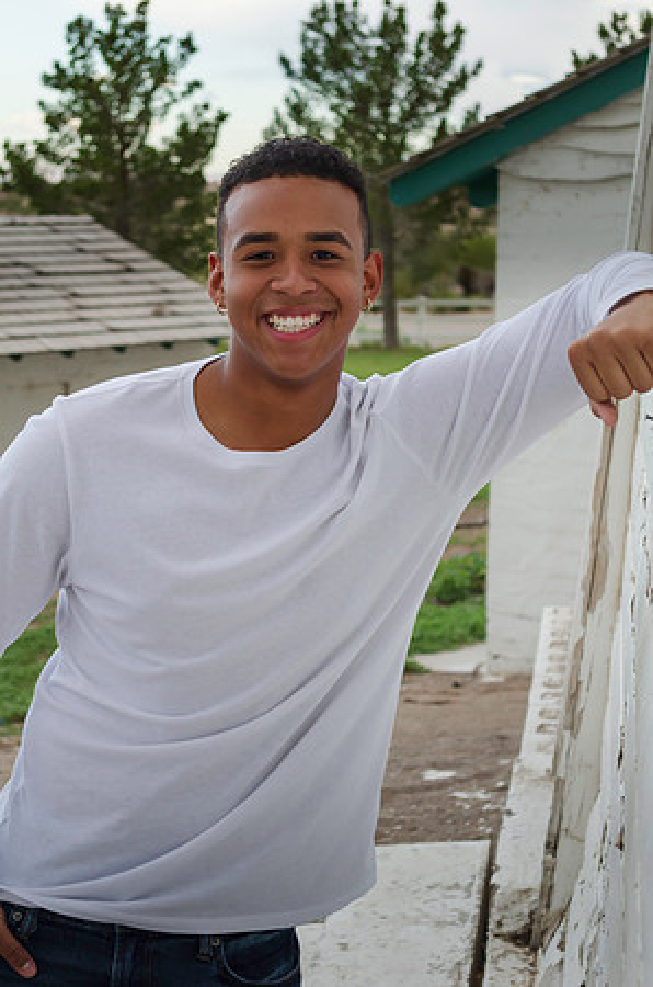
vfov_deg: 24.7
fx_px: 2255
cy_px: 494
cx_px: 326
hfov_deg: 16.5
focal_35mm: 82
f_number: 5.6
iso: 200
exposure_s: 1/160
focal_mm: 55
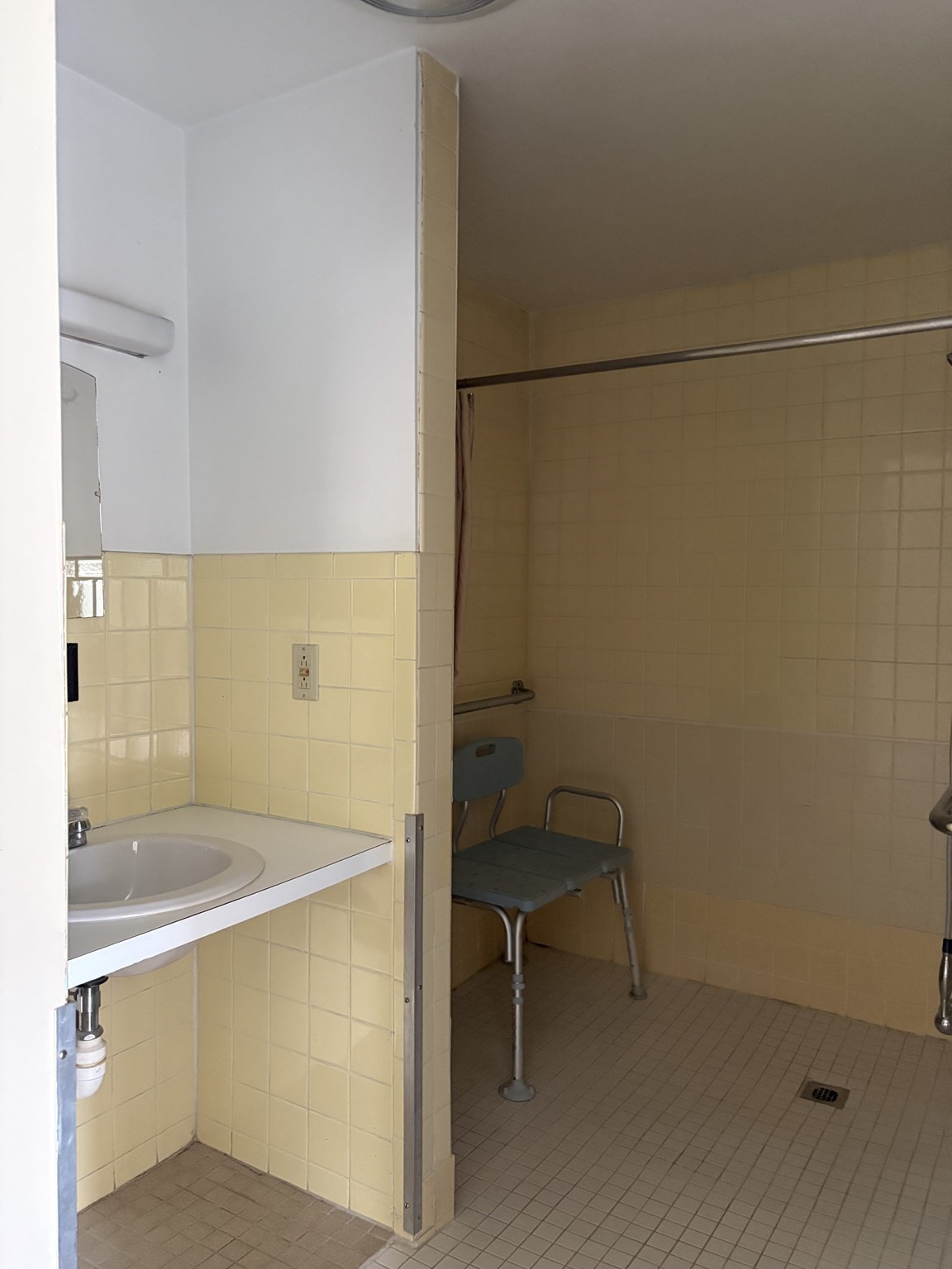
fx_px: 953
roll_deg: -0.9
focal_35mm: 26
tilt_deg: -7.9
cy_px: 634
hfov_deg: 53.1
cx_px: 476
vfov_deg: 67.3
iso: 640
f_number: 1.6
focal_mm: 5.96
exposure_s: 1/38
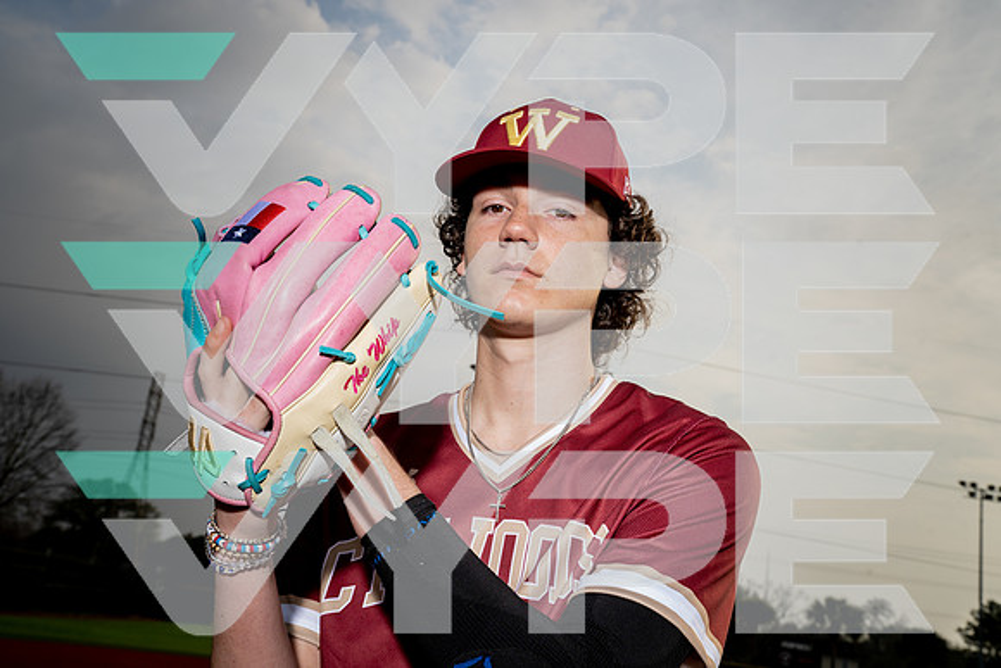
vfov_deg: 33.4
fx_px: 1112
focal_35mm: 40
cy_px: 334
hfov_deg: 48.4
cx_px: 500
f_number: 11
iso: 250
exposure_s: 1/250
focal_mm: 40
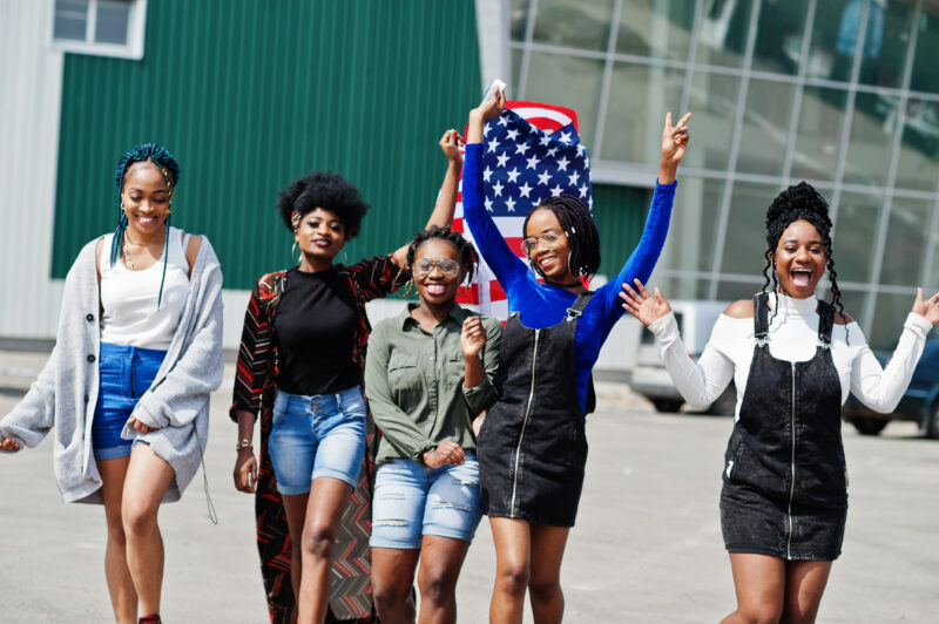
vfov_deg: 16.0
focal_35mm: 85
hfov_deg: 23.9
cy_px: 312
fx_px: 2215
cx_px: 470
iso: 200
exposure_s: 1/2500
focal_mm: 85
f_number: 3.5
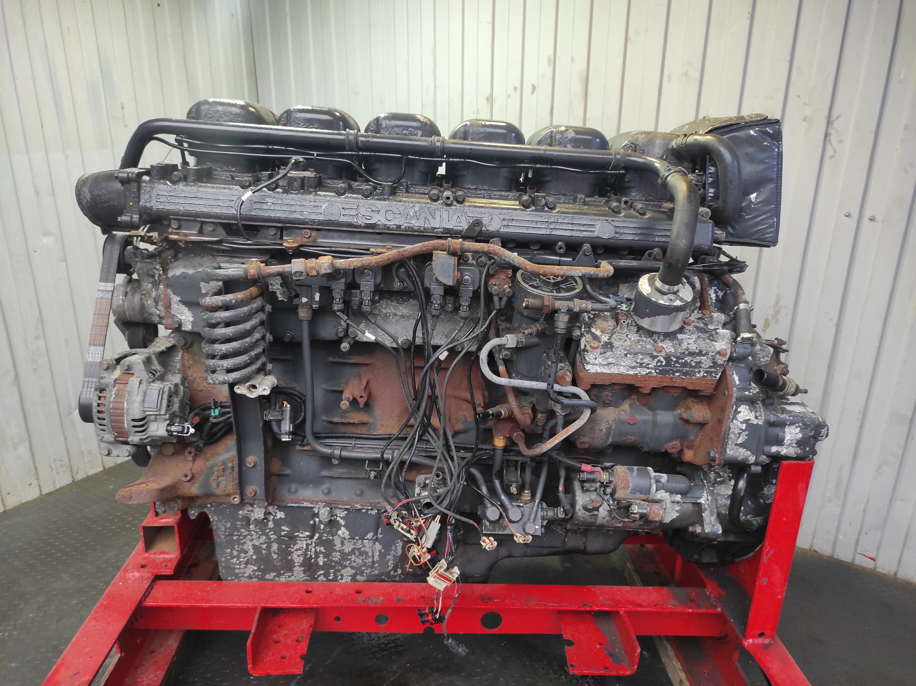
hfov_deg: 69.4
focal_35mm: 25
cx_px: 458
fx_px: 661
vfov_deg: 54.8
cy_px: 343
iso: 206
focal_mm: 5.43
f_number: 1.89
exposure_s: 1/33
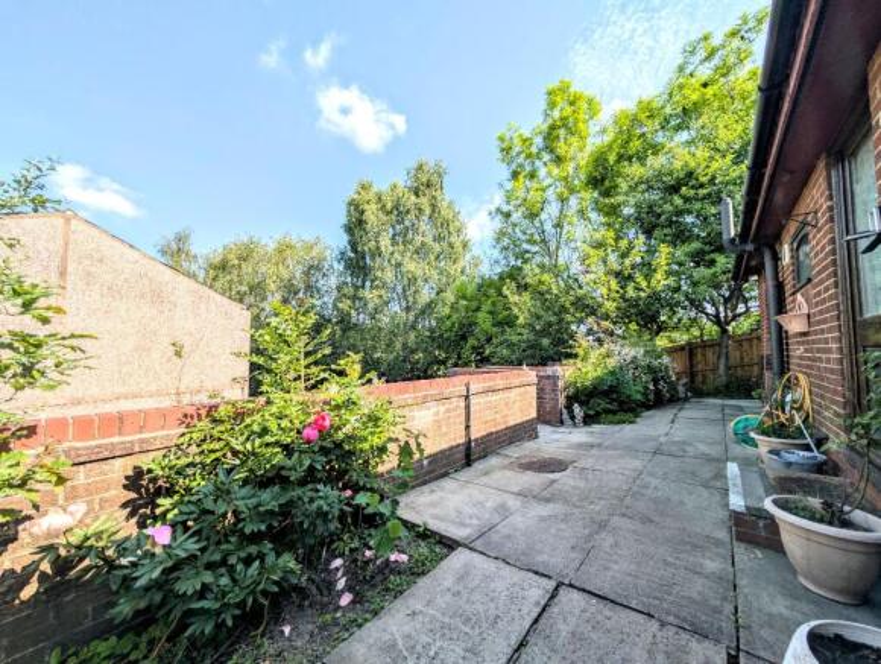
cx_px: 440
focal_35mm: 12
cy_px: 332
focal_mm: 2.02
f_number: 1.7
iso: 52
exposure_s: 1/1661
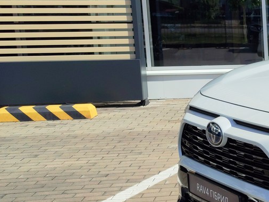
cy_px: 114
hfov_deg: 20.5
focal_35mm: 79
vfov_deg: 18.7
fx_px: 614
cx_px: 422
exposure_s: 1/1367
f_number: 1.89
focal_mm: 5.95
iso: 50
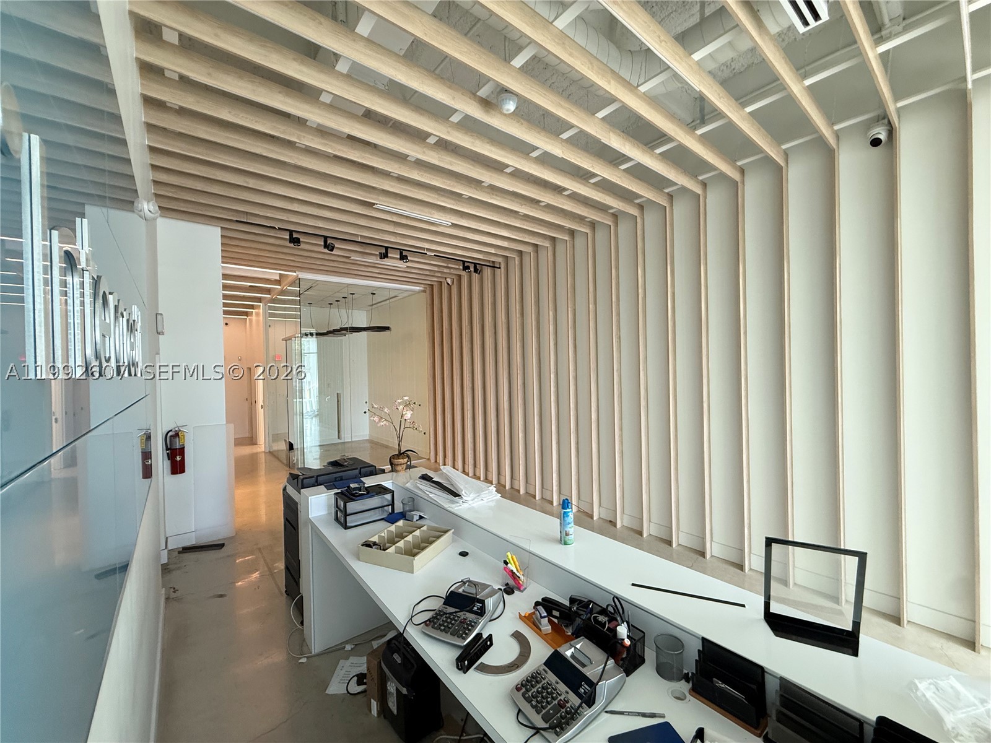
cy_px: 372
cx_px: 496
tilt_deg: +0.6
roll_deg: +1.1
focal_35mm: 14
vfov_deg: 85.7
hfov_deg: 102.1
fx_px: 401
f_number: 2.2
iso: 400
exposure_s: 1/77
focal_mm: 2.22
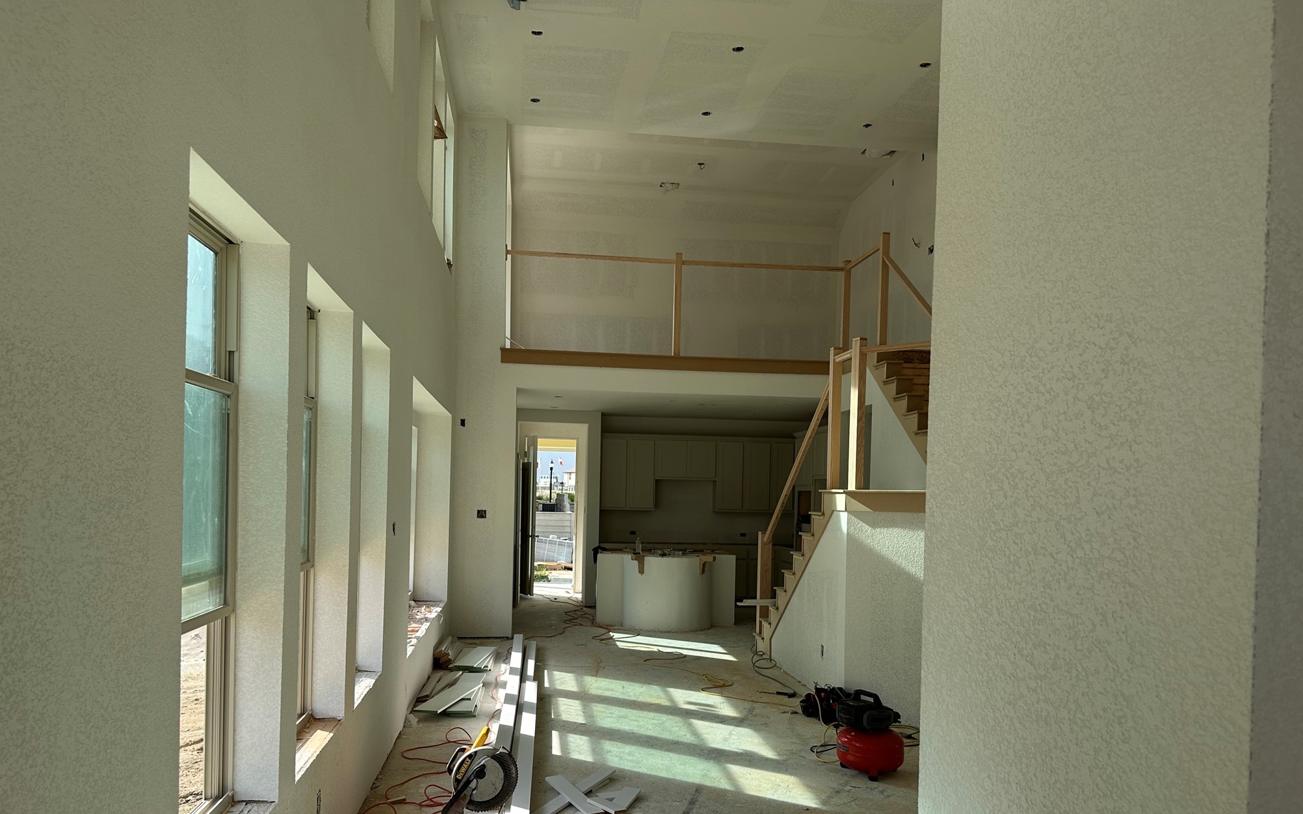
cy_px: 495
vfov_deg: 47.3
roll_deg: -1.2
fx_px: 923
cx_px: 651
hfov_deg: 70.4
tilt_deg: +0.3
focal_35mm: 26
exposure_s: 1/1433
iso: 80
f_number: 1.78
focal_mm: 6.86
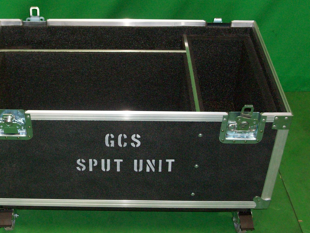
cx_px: 129
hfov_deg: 34.3
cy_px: 104
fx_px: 502
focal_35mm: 56
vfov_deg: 26.1
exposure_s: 1/65.1
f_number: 3.2
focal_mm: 7.1
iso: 160
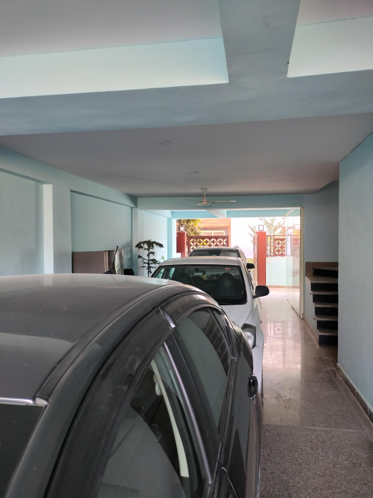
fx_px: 388
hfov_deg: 51.4
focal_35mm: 27
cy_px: 249
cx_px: 186
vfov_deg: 65.3
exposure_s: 1/50
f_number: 1.7
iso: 100
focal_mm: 4.71
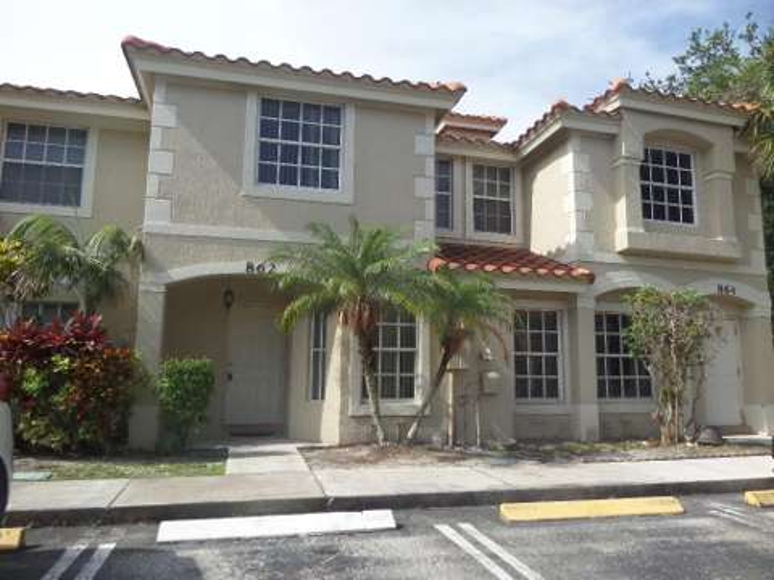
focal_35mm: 24
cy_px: 290
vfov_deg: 56.8
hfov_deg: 71.6
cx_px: 387
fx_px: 537
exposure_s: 1/750
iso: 100
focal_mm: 4
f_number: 3.2
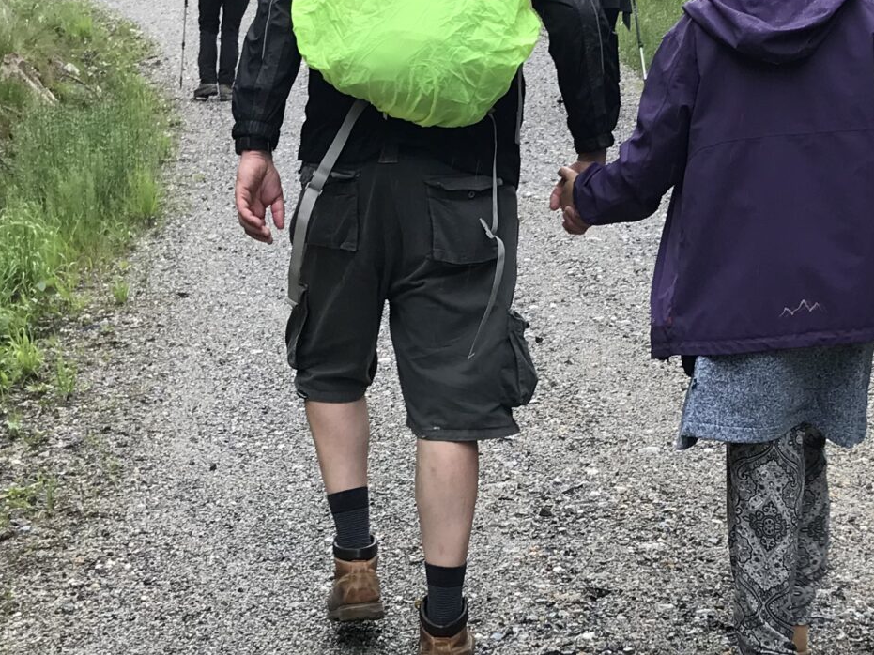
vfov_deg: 19.1
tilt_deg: -5.7
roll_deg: +0.1
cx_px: 520
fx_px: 1944
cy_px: 422
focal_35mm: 77
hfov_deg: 25.3
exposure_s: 1/215
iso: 20
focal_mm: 3.99
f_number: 1.8
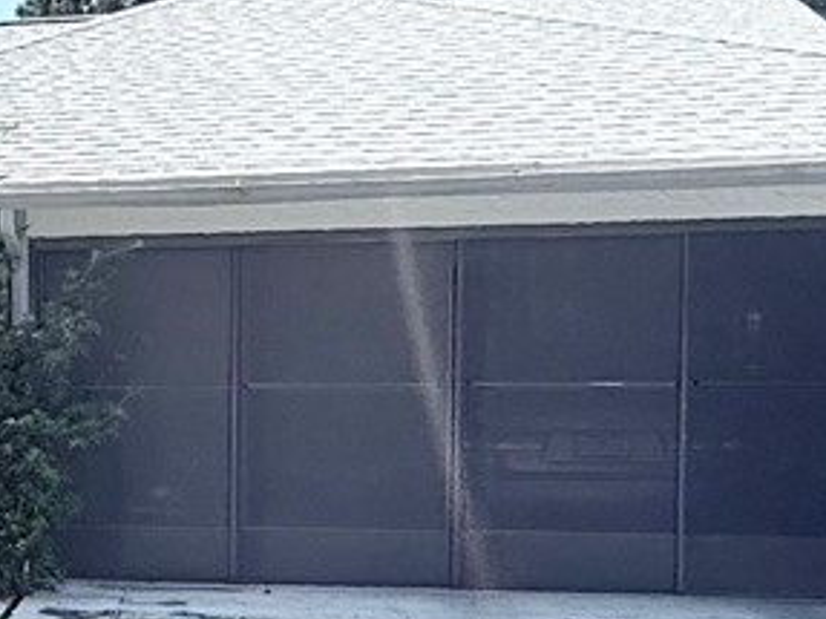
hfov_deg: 21.4
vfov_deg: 18.8
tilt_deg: -2.2
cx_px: -386
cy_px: 423
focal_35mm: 78
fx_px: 1860
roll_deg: +0.6
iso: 50
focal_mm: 2.22
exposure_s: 1/1795
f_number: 2.2
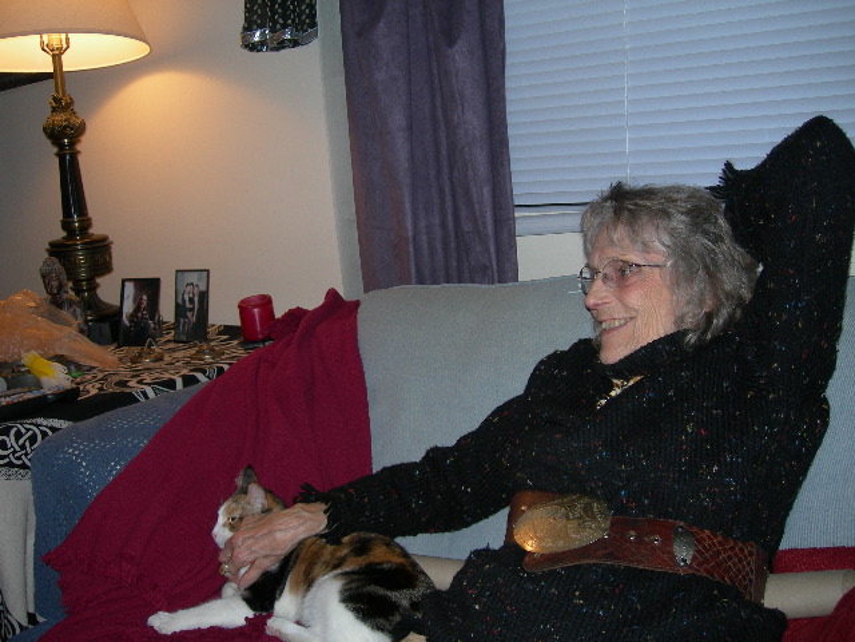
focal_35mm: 38
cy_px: 321
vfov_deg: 37.7
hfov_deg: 49.0
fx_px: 939
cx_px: 428
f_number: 2.8
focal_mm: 7.8
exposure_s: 1/60.1
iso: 50
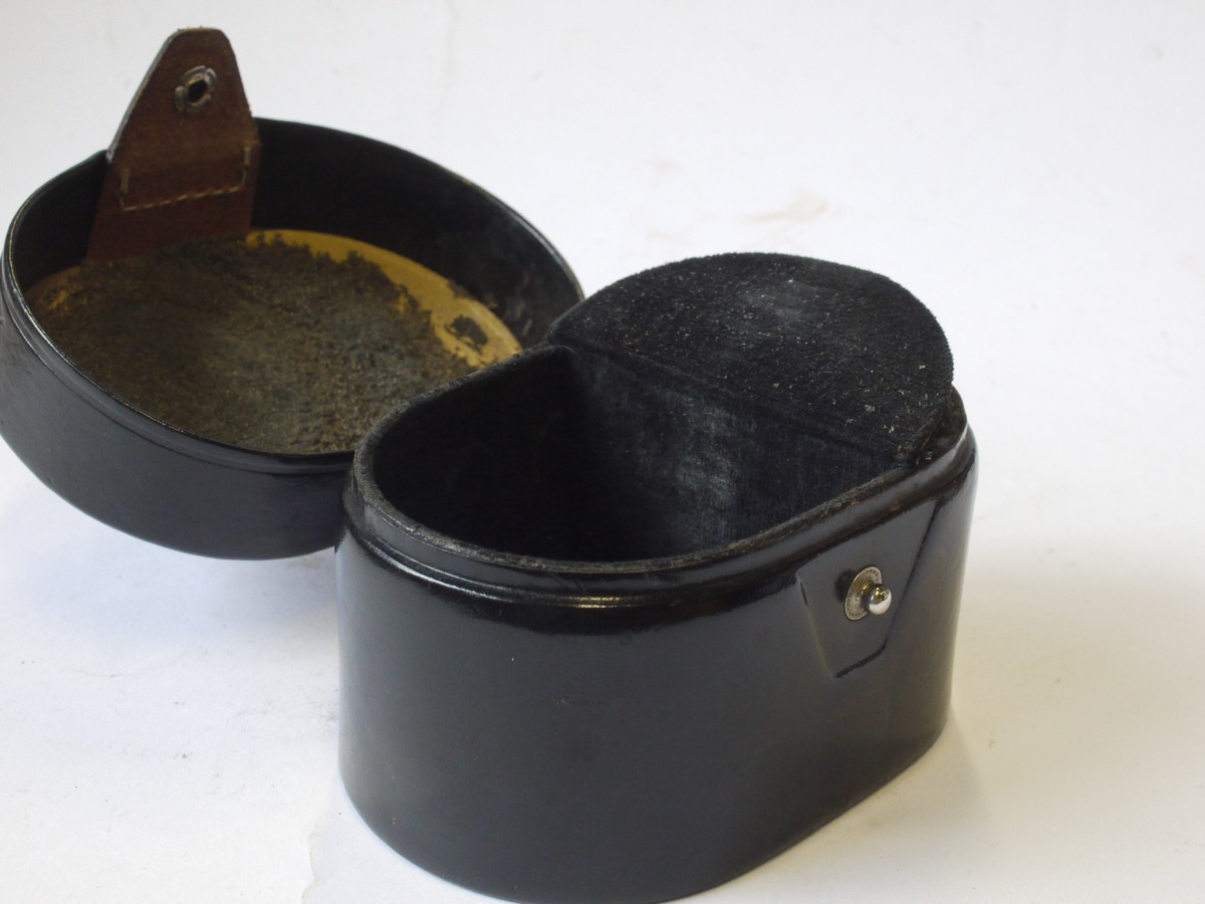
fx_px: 2089
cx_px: 602
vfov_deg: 24.4
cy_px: 452
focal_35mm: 60
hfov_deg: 32.2
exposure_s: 1/50
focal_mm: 30
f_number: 10
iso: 800
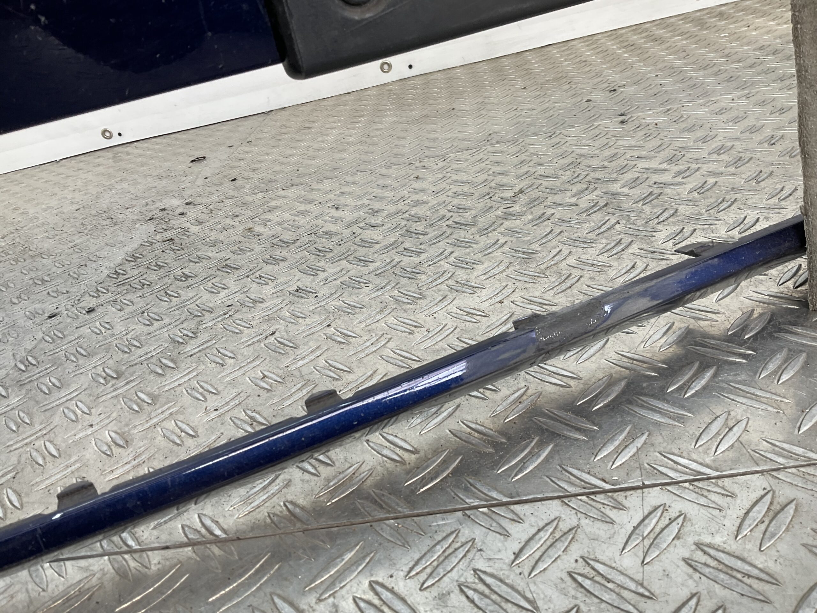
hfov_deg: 61.7
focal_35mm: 29
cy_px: 306
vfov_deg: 48.2
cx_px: 408
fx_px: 684
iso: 25
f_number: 1.8
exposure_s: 1/120
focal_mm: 3
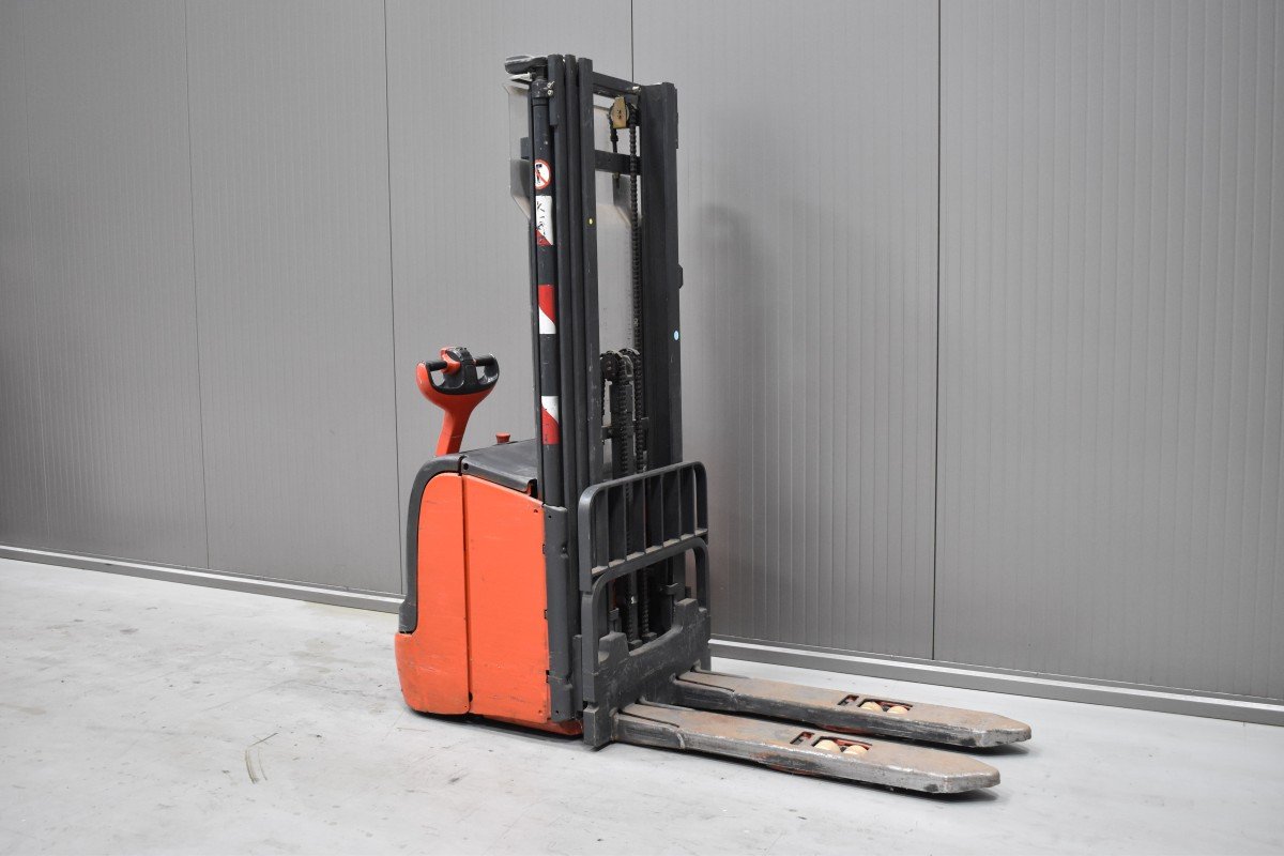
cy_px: 428
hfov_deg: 55.1
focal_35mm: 34
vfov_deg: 38.4
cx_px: 642
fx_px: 1230
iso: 1600
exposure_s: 1/50
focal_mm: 23
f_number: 5
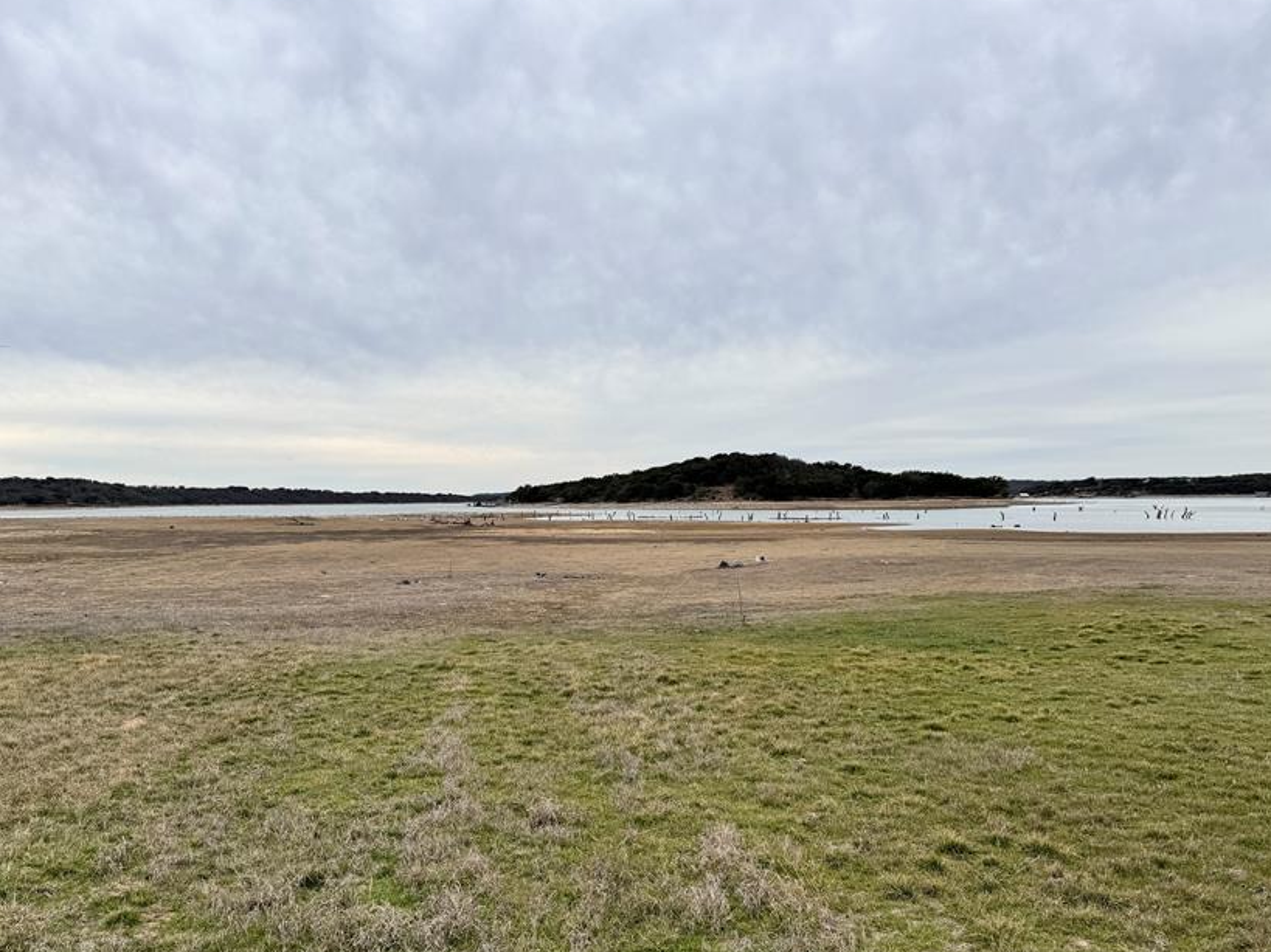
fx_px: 1101
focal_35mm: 30
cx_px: 545
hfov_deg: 59.7
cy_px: 547
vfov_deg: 46.6
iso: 80
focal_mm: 6.86
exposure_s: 1/4608
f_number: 1.78
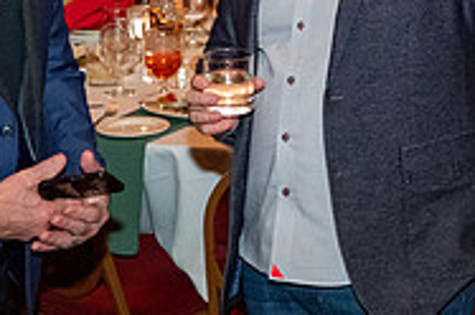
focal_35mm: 174
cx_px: 541
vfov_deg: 7.8
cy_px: -80
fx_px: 2292
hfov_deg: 11.6
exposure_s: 1/125
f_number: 3.6
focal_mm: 37.4
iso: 2500
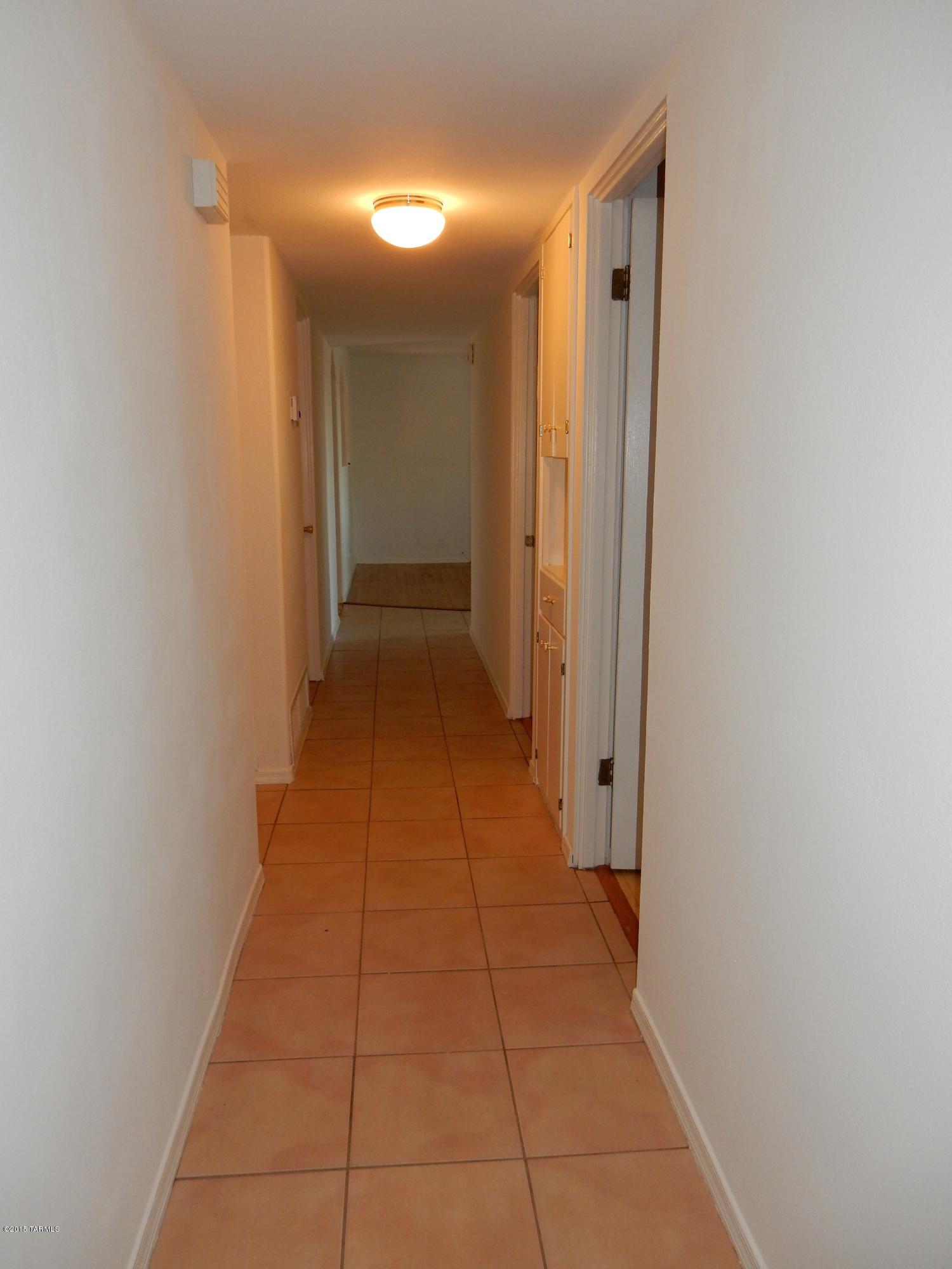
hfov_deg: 54.9
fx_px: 917
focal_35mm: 25
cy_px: 634
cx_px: 476
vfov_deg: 69.4
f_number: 3.7
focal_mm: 4.5
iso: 200
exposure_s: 1/30
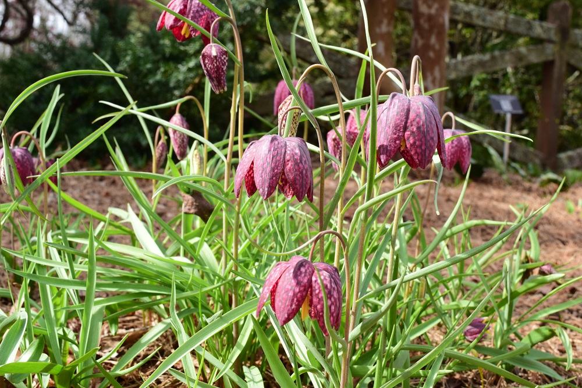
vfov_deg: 30.9
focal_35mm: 44
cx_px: 291
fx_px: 703
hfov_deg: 45.0
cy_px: 194
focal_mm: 29
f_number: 13
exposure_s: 1/100
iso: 400
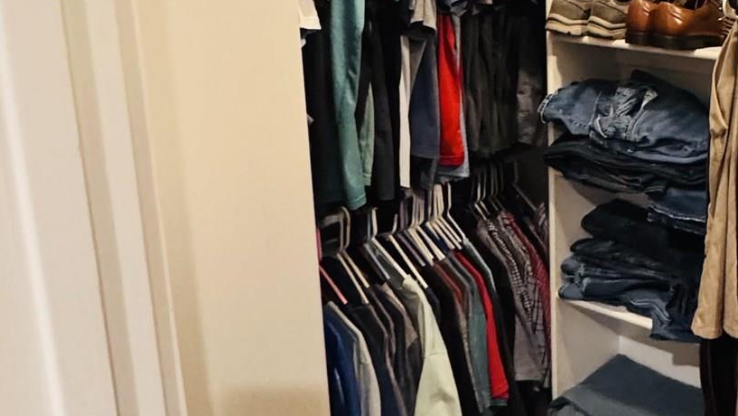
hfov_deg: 42.8
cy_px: 103
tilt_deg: -12.0
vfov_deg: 27.3
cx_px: 681
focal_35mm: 43
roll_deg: -1.7
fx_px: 842
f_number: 2.2
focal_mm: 2.22
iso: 1000
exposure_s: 1/60
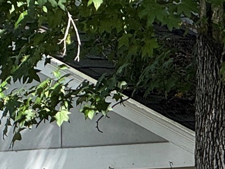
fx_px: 4138
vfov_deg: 2.3
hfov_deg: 3.1
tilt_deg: +0.4
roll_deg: +0.4
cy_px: 365
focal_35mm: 637
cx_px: 585
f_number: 2.8
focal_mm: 15.66
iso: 50
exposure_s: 1/497
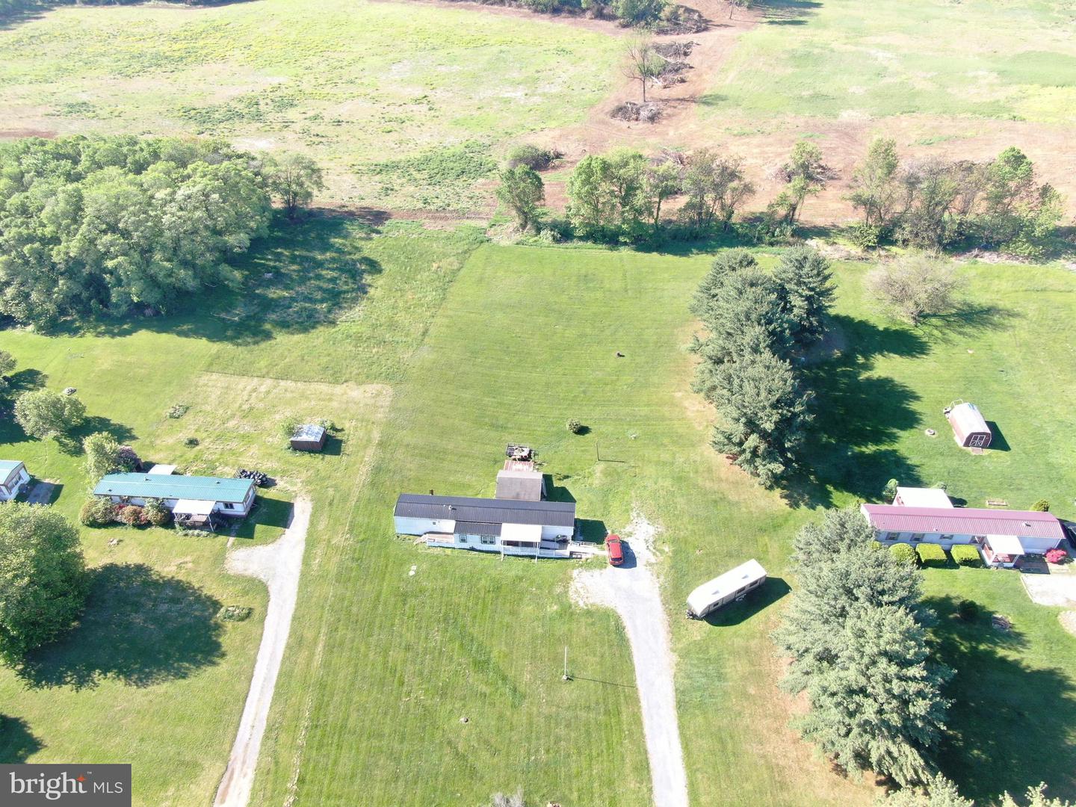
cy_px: 404
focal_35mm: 24
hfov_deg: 71.6
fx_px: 746
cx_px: 538
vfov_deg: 56.8
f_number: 2.8
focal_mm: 4.39
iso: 100
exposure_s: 1/200
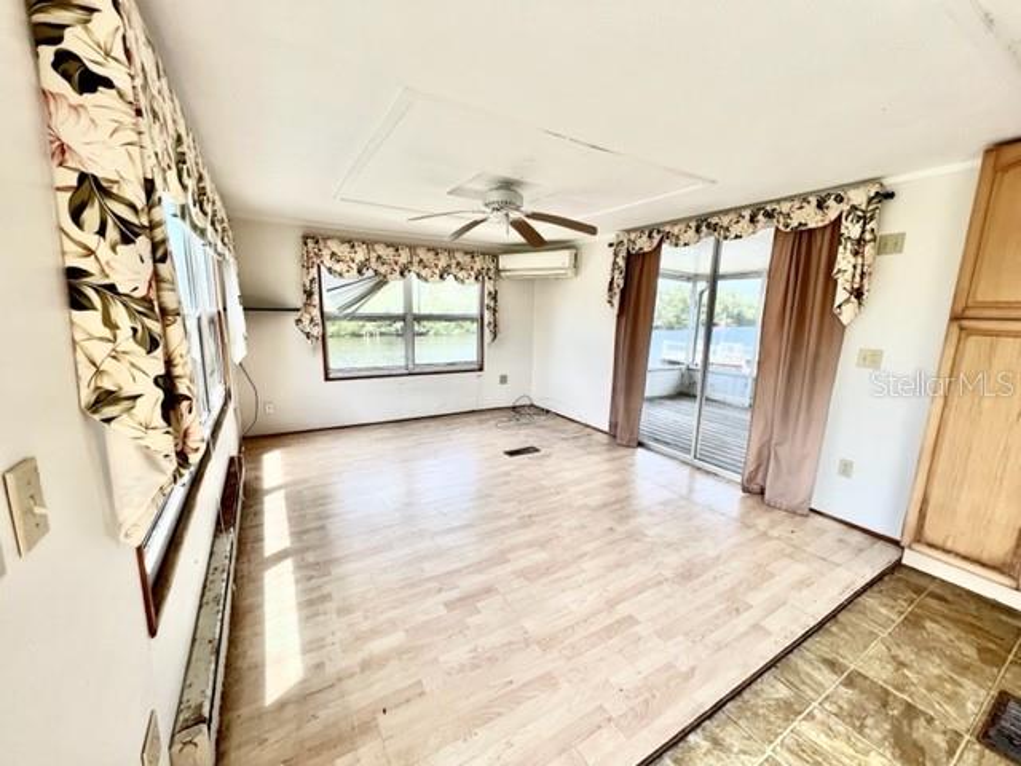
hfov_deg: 106.2
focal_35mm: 13
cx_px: 510
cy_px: 383
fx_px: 383
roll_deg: -0.9
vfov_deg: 89.9
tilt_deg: -10.3
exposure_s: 1/167
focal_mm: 1.57
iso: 32
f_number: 1.8
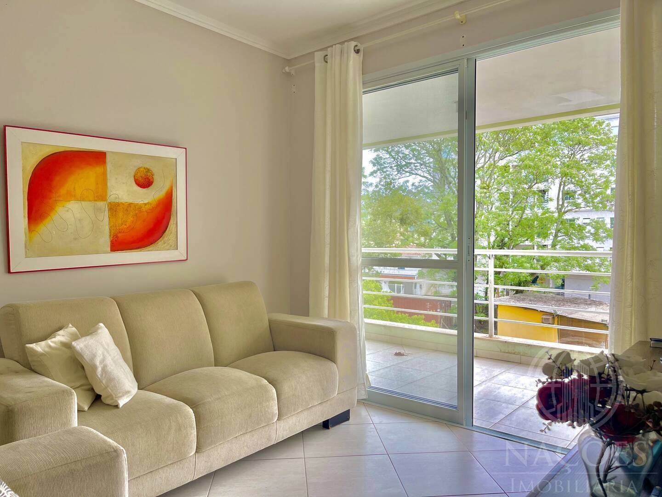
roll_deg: -0.2
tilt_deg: -2.5
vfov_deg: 54.9
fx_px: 478
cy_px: 248
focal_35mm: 25
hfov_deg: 69.4
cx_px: 331
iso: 32
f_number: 1.6
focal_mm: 5.1
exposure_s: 1/482
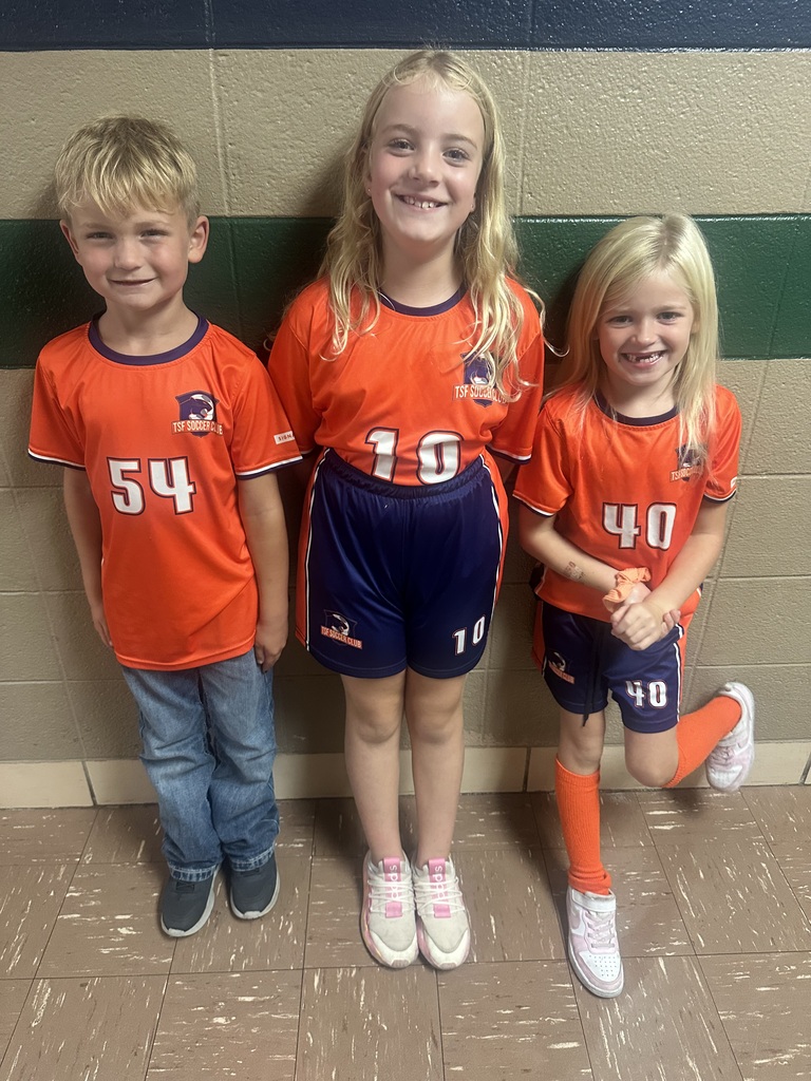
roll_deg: -0.2
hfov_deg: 56.8
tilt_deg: -30.0
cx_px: 406
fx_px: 750
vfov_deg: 71.6
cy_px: 540
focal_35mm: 24
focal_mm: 6.86
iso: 400
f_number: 1.78
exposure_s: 1/60
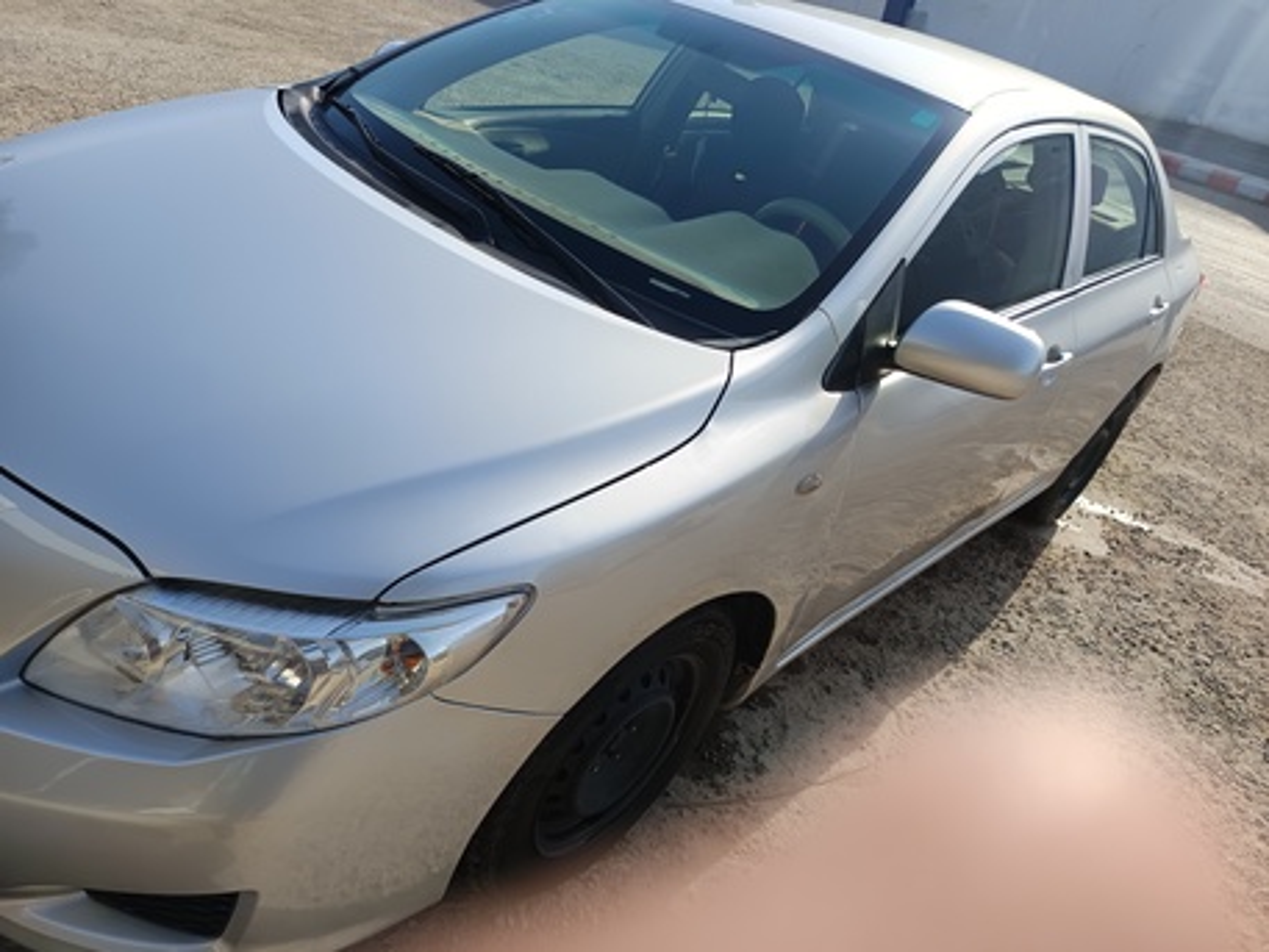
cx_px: 634
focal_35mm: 24
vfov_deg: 56.8
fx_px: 880
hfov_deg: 71.6
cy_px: 476
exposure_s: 1/391
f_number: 1.7
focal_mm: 5.31
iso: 51
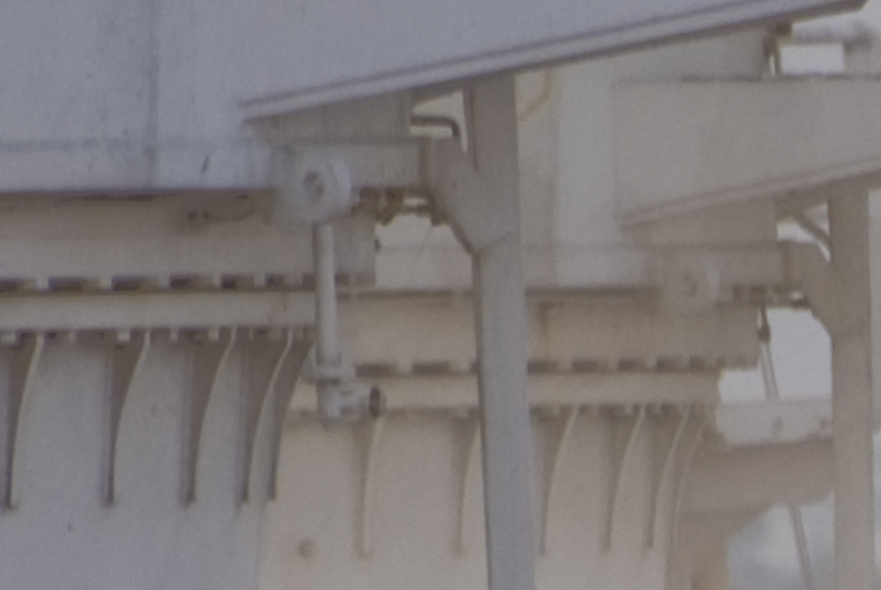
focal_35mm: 2811
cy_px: 1139
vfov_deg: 0.5
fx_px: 68871
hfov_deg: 0.7
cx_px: 1987
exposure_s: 1/160
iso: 100
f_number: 6.3
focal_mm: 300
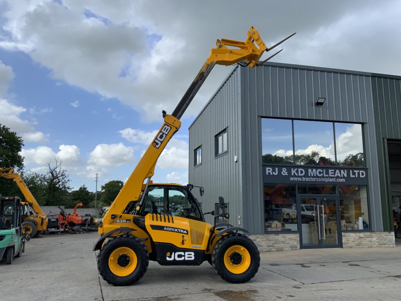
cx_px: 200
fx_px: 336
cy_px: 150
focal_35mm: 29
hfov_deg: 61.7
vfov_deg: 48.2
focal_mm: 3
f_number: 1.8
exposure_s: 1/1144
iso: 16
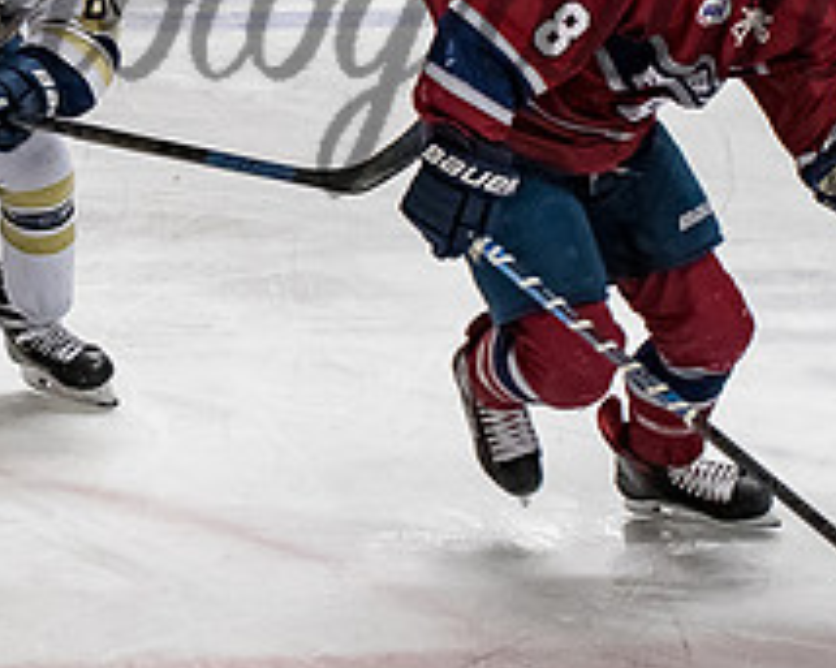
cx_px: 113
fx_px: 7419
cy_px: 0
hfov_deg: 6.4
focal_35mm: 300
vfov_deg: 5.1
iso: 2500
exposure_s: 1/800
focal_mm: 70
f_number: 4
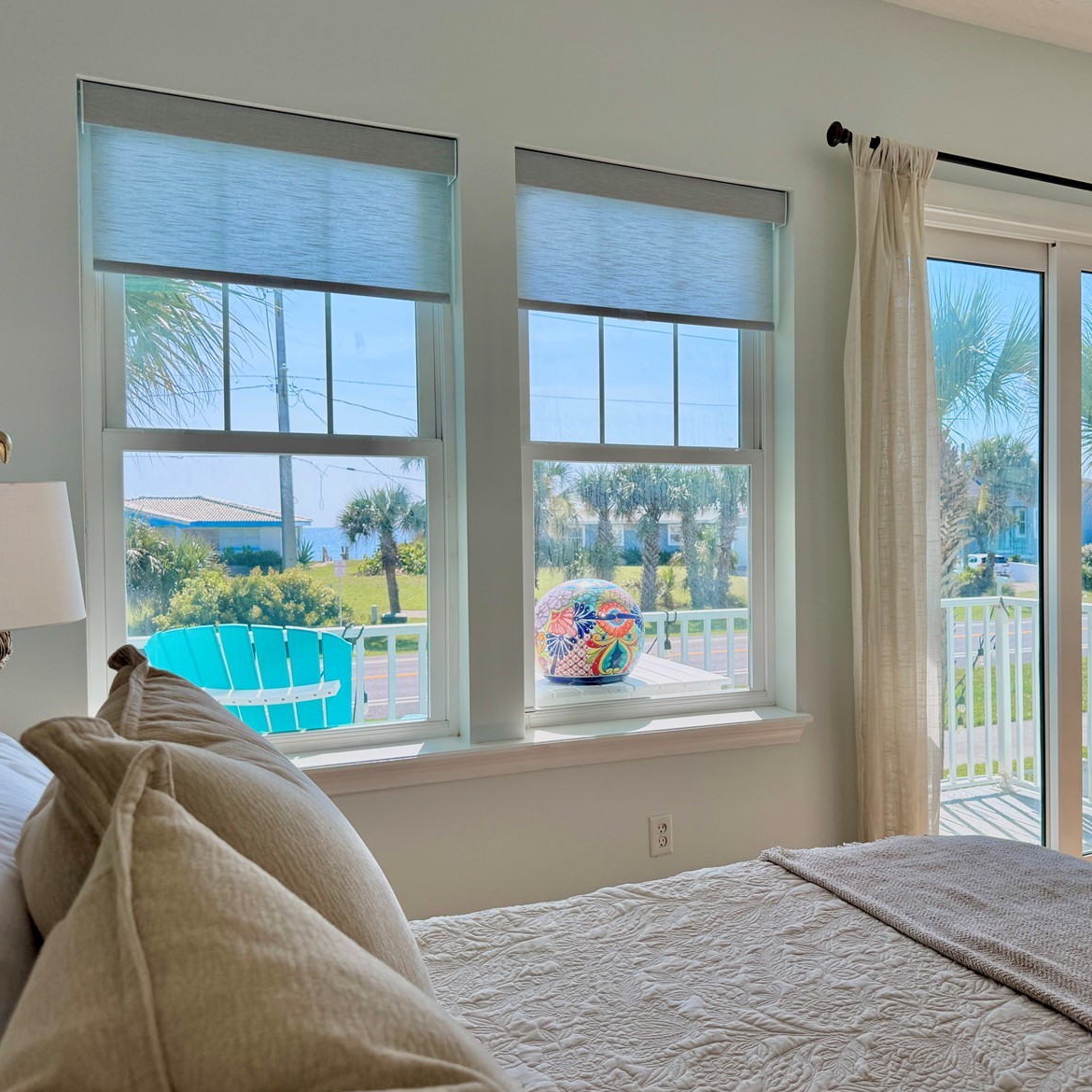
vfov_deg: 55.6
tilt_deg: -0.9
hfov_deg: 54.9
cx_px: 690
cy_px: 541
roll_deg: -0.6
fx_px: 1035
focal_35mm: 29
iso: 80
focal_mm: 6.76
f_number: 1.78
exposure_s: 1/1901
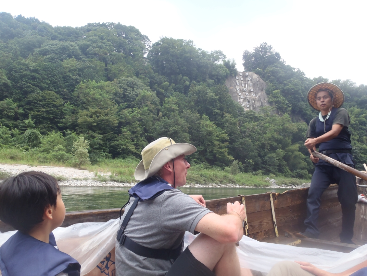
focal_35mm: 28
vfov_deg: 49.7
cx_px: 184
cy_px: 138
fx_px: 297
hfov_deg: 63.4
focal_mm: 5
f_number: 4.5
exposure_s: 1/60
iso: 80
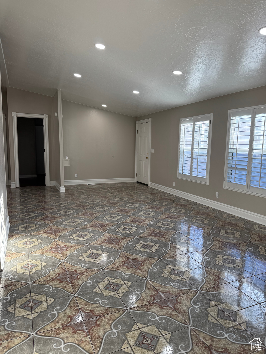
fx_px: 246
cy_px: 177
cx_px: 133
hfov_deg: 56.8
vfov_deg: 71.6
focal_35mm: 24
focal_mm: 6.76
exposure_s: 1/170
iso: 80
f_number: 1.78
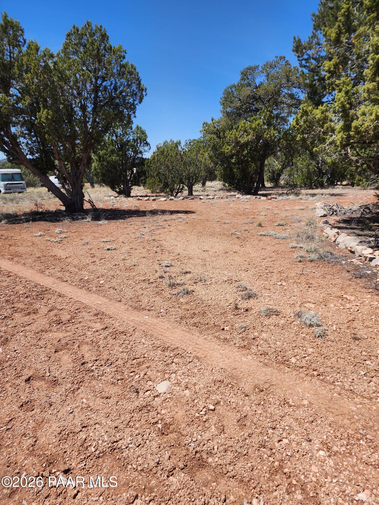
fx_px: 336
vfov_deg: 73.9
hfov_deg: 58.9
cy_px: 252
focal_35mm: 23
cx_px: 190
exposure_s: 1/1099
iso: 12
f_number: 1.8
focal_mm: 6.4
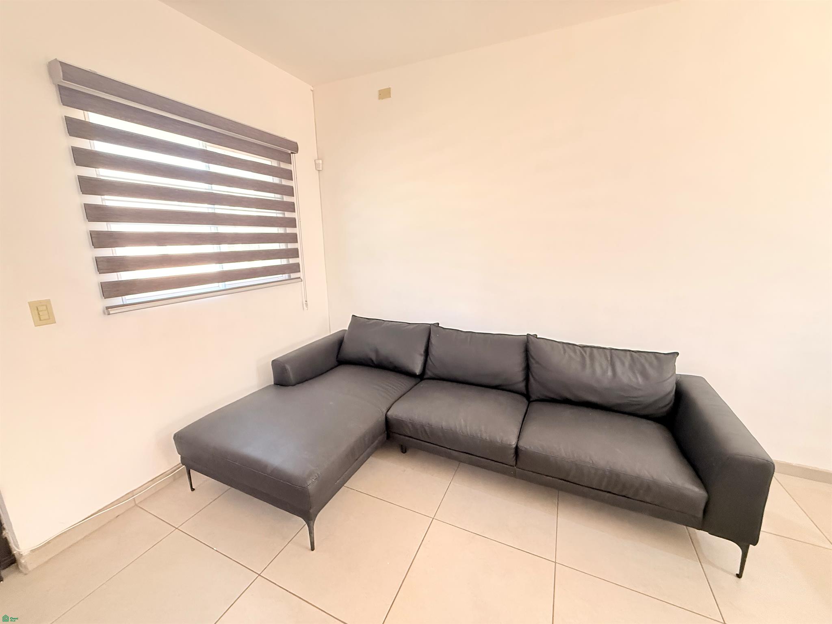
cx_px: 416
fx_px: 336
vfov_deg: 85.7
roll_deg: +0.5
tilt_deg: -12.6
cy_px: 312
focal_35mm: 14
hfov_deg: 102.1
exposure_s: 1/60
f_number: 2.2
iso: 640
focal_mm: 2.22
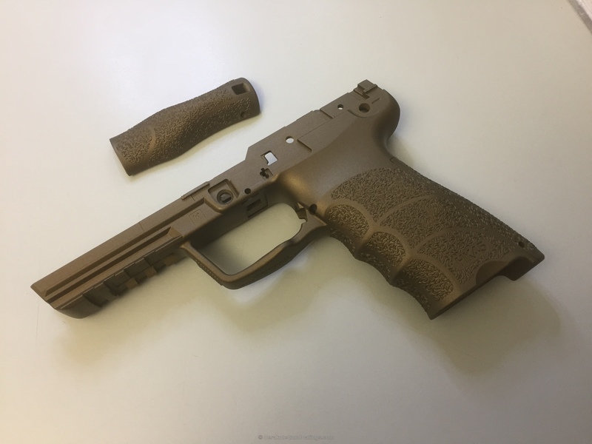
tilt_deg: -71.4
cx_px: 296
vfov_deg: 48.2
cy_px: 222
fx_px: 496
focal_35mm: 29
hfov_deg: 61.7
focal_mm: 4.15
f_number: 2.2
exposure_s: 1/33
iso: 64
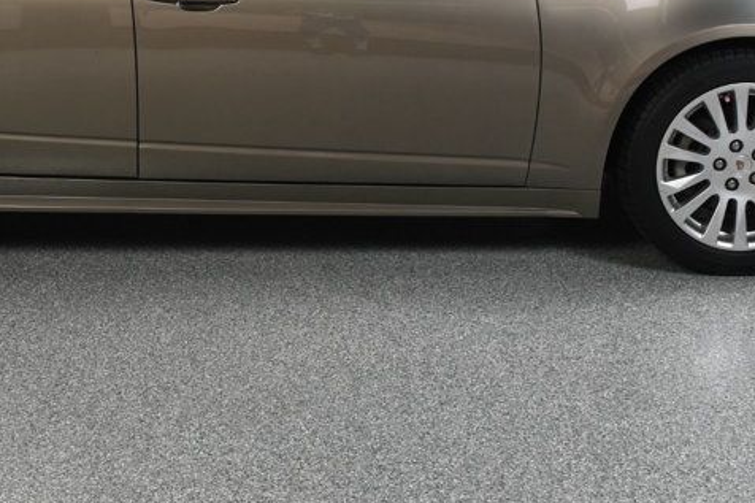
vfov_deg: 18.8
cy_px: 33
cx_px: 227
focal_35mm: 71
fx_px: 1488
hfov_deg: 28.2
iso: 100
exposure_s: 1/160
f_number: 10
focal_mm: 22
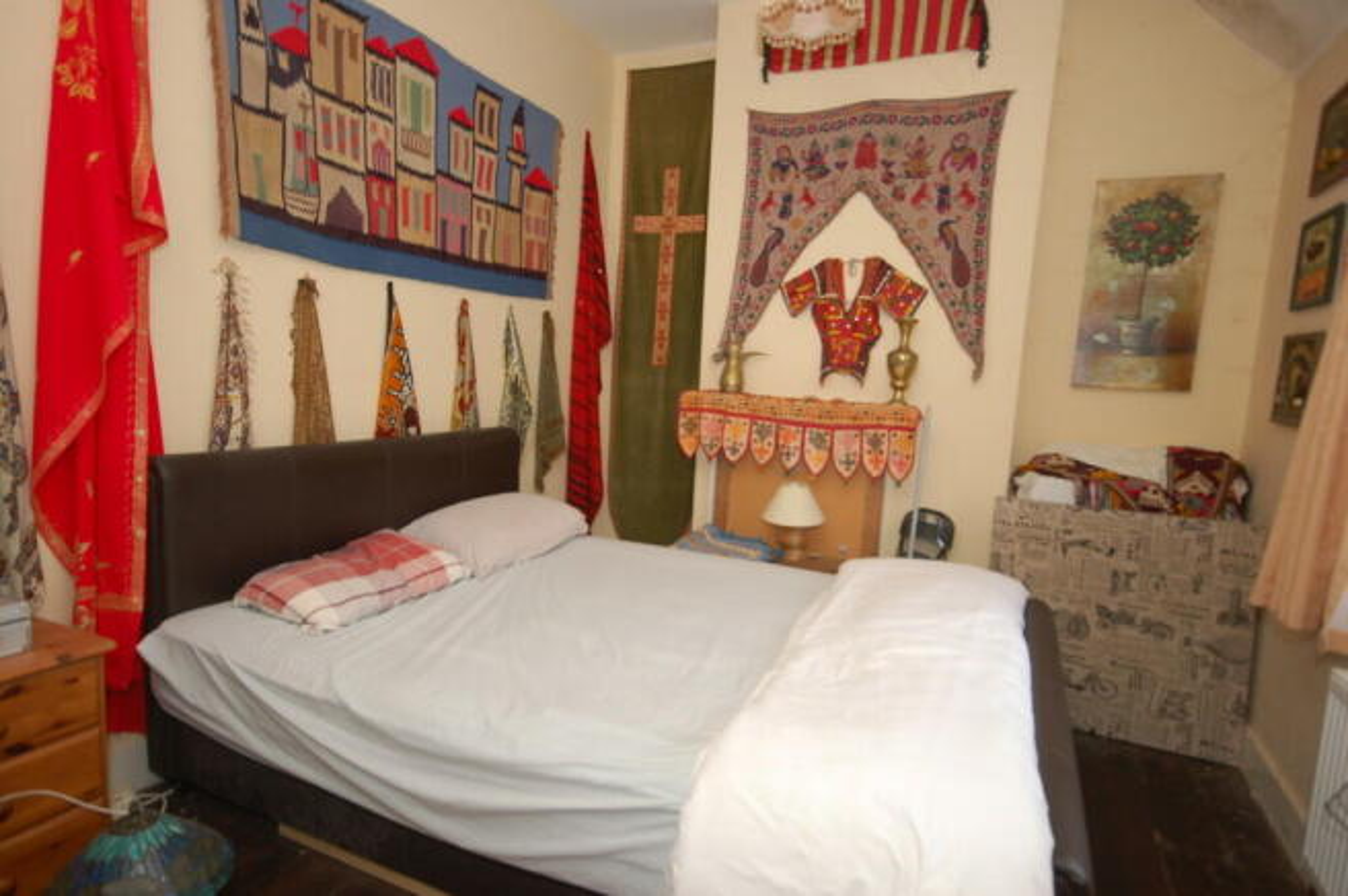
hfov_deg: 81.3
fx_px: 786
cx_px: 674
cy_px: 448
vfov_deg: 59.4
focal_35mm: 21
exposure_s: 1/60
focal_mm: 14
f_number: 4.8
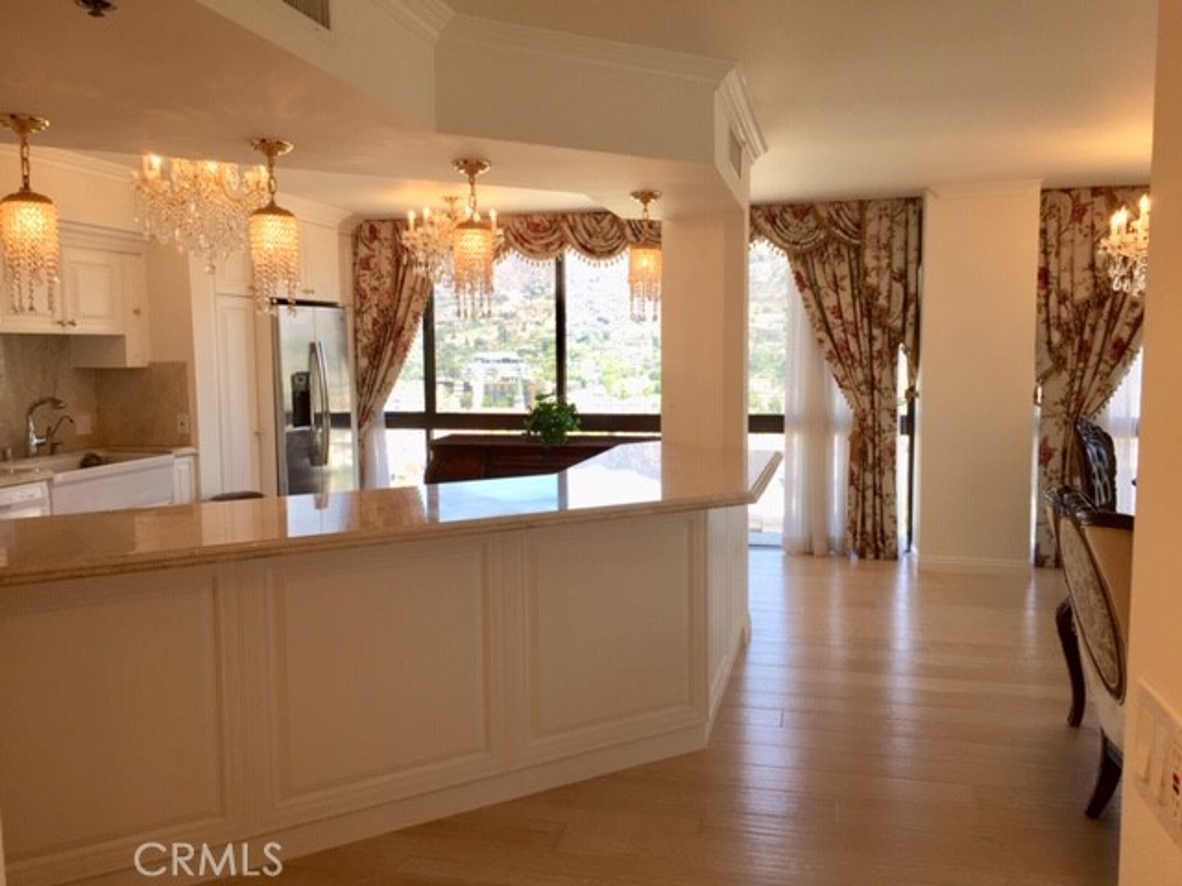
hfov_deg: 61.7
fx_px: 990
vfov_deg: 48.2
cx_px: 591
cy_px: 443
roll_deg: -0.5
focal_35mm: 29
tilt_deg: -4.1
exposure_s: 1/120
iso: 40
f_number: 2.2
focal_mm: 4.15
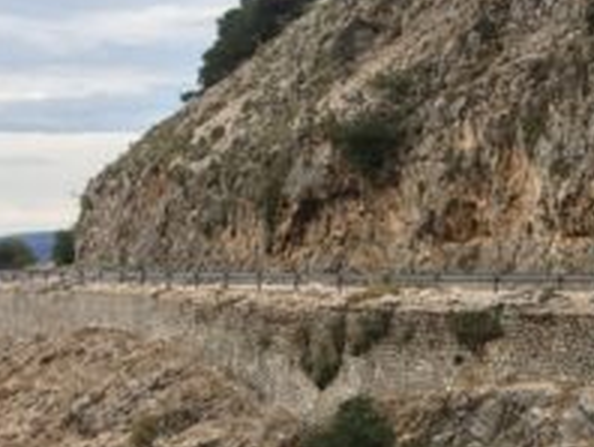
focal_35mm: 117
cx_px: 876
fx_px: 2010
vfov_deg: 12.2
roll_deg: +2.4
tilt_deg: -7.9
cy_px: 618
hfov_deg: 15.6
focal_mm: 4.15
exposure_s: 1/478
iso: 25
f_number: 2.2
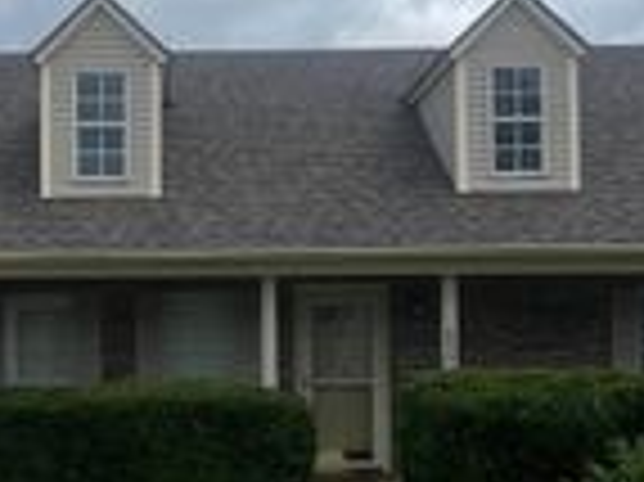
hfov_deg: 21.3
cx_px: 135
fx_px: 1692
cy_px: 336
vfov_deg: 16.2
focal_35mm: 91
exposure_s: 1/4854
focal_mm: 5.1
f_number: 1.6
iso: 50
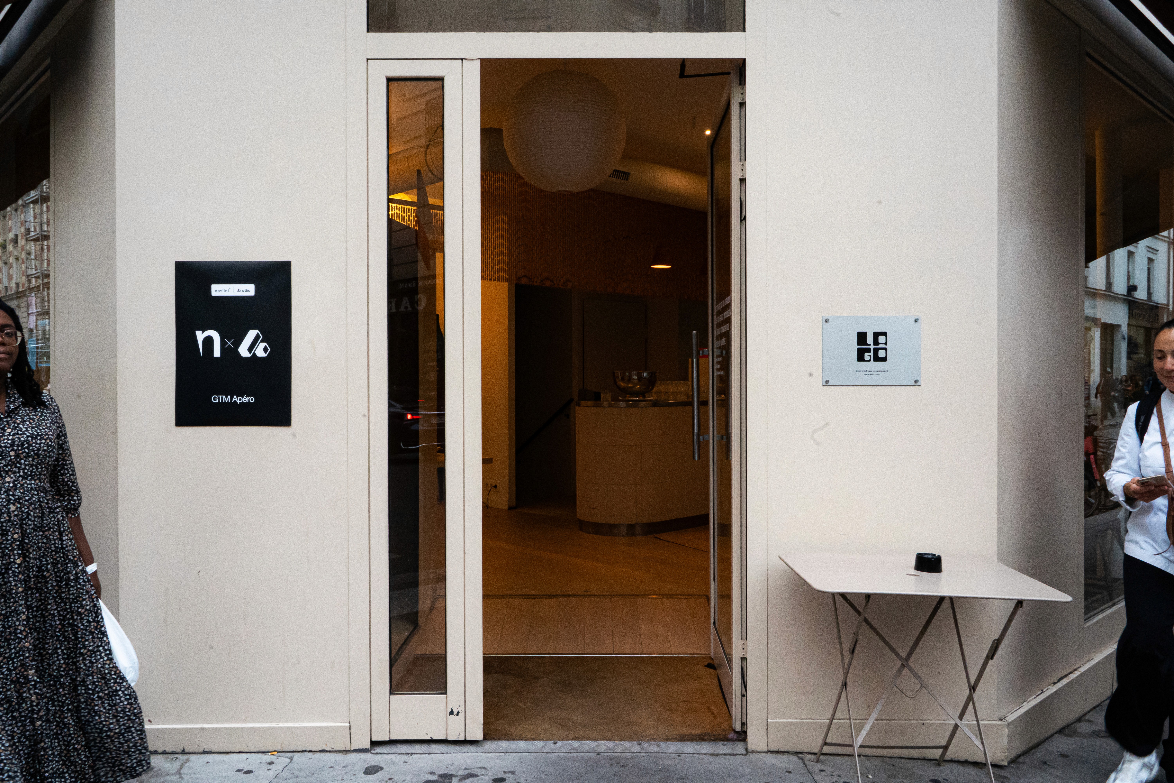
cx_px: 587
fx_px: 913
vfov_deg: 46.4
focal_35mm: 28
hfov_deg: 65.5
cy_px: 392
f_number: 22
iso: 8000
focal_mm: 28
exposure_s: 1/100
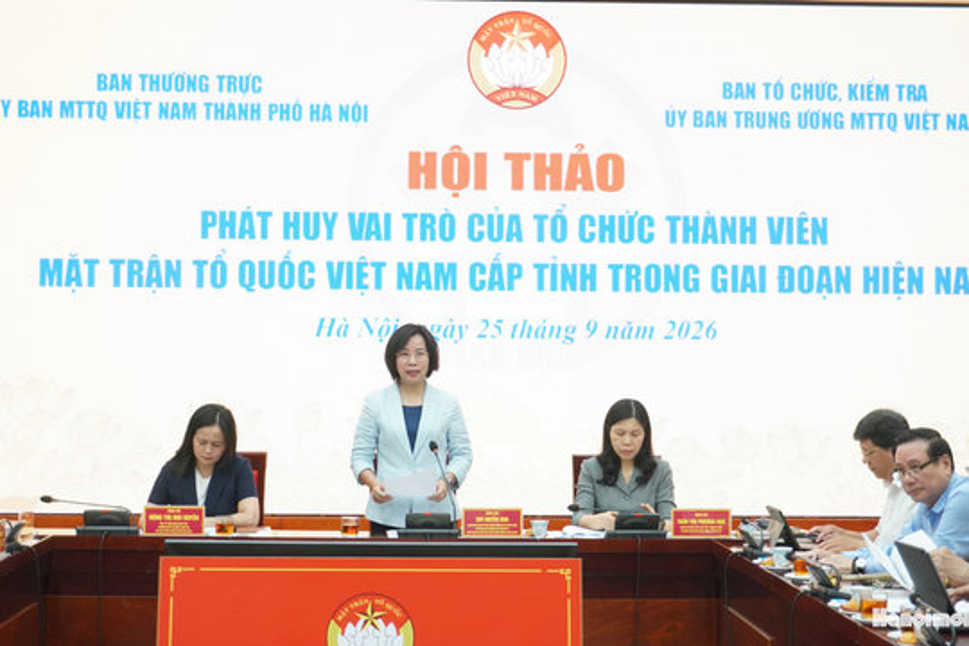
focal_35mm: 66
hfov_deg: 30.5
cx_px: 484
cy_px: 323
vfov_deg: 20.6
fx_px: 1776
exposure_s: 1/60
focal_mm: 44
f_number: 5.6
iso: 1000
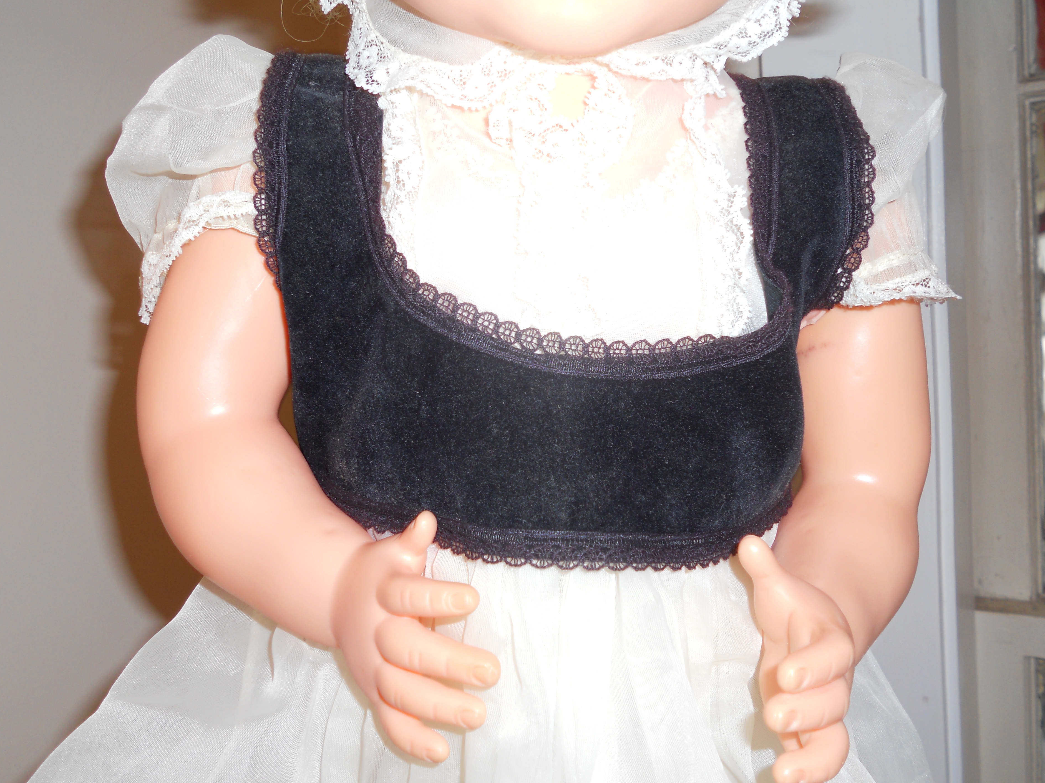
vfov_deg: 41.8
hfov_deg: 53.9
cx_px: 541
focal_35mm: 34
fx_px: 1026
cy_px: 394
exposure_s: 1/25
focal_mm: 5.8
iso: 80
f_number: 3.5
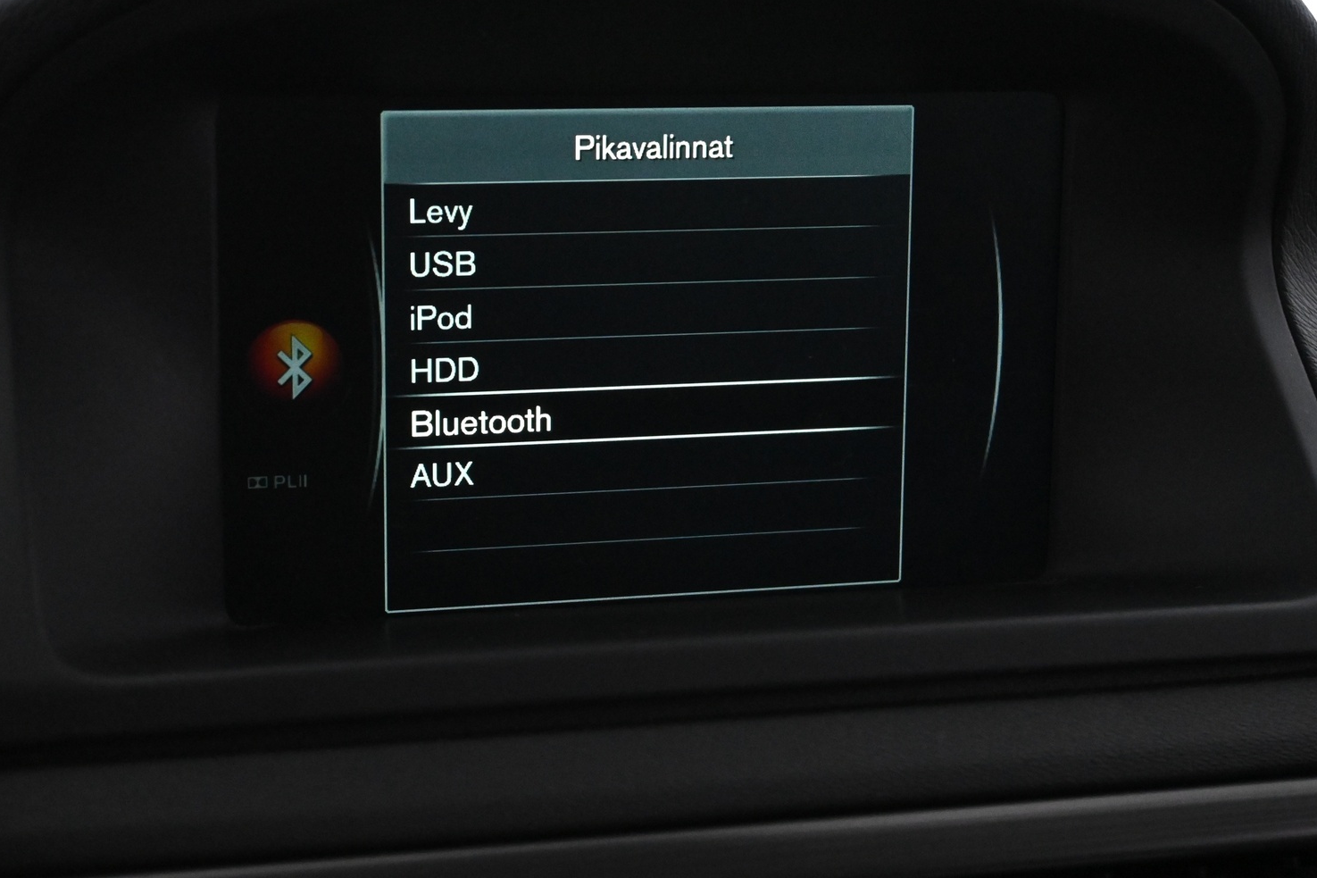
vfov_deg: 20.1
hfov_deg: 29.8
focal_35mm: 68
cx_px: 643
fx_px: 2471
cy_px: 417
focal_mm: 41
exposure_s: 1/60
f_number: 5.6
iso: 6400
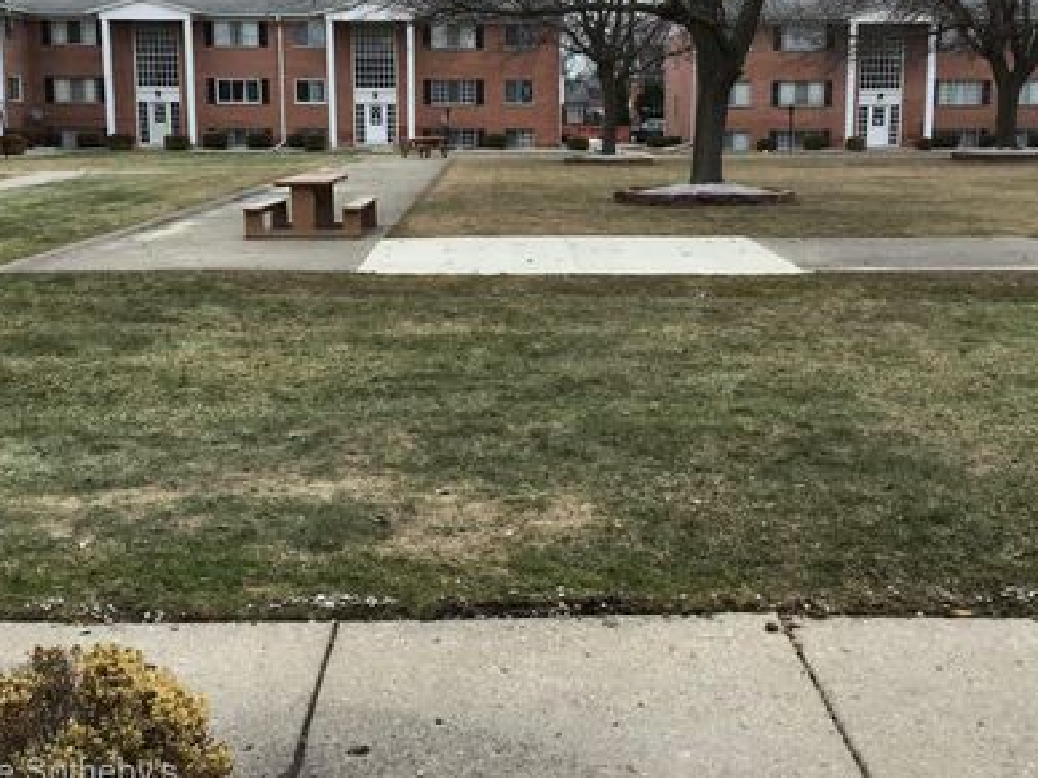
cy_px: 295
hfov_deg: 46.8
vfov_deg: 35.8
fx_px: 1199
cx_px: 527
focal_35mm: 40
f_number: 2.4
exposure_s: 1/120
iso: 32
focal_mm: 3.3
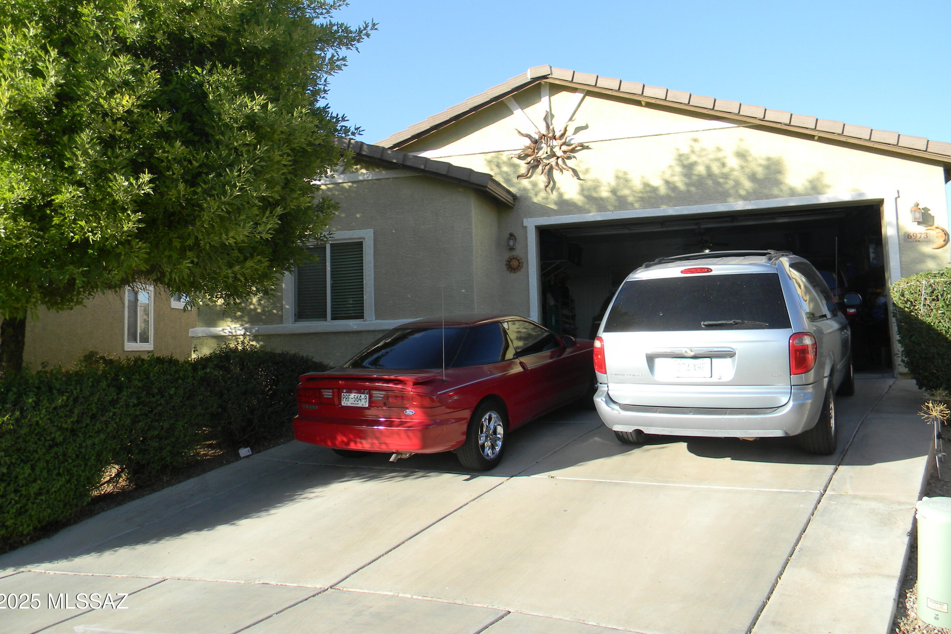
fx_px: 792
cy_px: 268
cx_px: 468
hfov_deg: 61.9
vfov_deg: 43.5
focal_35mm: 30
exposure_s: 1/323
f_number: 3.5
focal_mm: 5
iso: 80
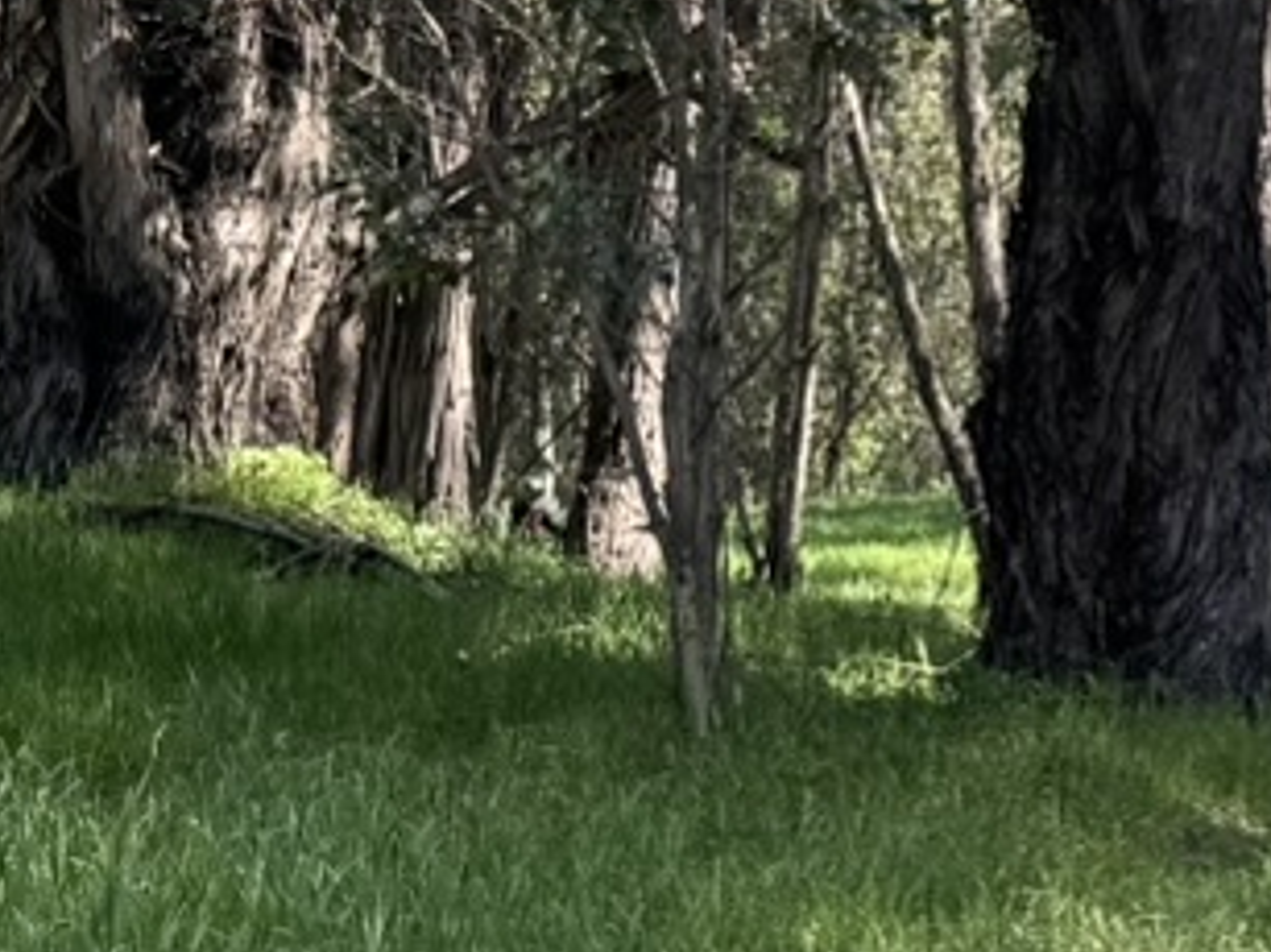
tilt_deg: +16.4
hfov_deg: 11.6
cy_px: -459
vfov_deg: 9.0
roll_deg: -1.3
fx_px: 5872
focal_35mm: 160
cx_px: 2153
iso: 80
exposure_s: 1/435
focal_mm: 6.76
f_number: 1.78
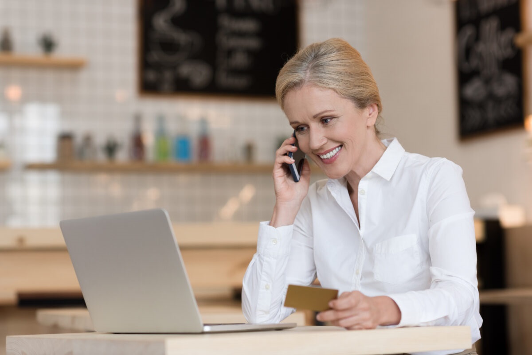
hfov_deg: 23.9
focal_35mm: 85
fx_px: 1256
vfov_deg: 16.1
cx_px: 266
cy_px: 178
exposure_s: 1/250
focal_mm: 85
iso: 250
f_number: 2.5
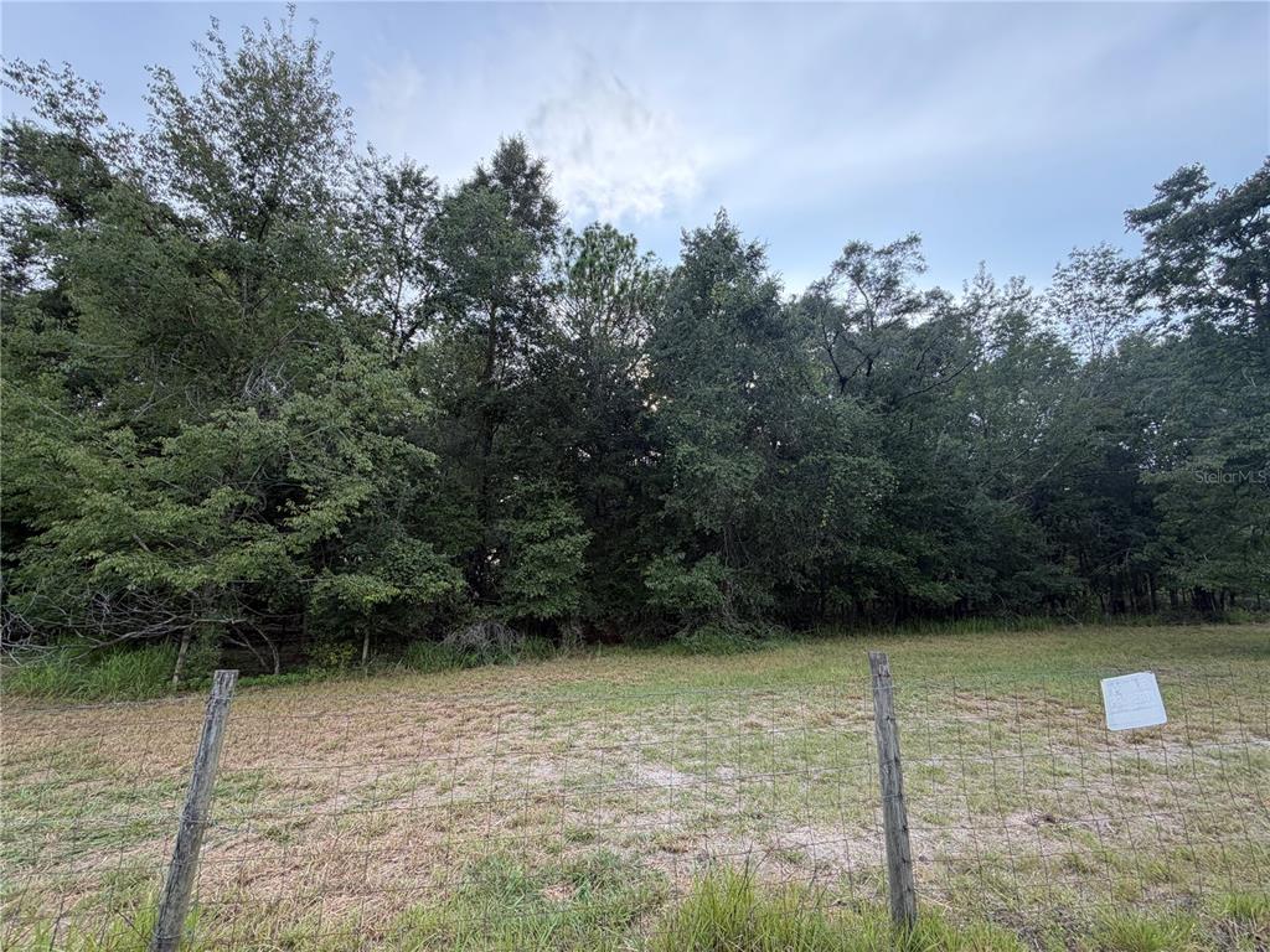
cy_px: 476
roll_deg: +0.3
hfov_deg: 102.1
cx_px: 635
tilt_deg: +12.4
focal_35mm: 14
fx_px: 514
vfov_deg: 85.7
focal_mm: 2.22
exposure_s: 1/331
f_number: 2.2
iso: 50
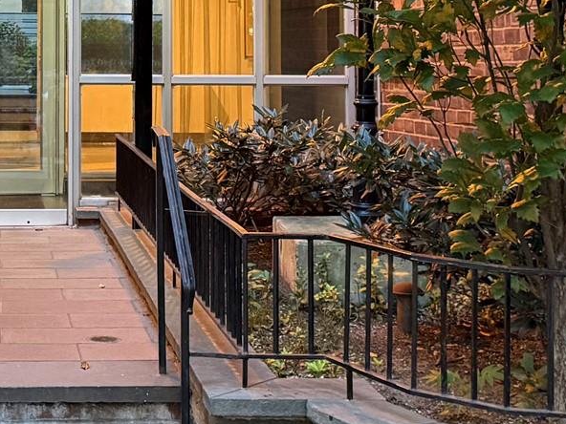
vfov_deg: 17.3
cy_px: -16
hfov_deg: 23.0
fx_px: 1357
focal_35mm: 83
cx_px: 59
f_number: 1.78
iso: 640
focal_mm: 6.76
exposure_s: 1/60
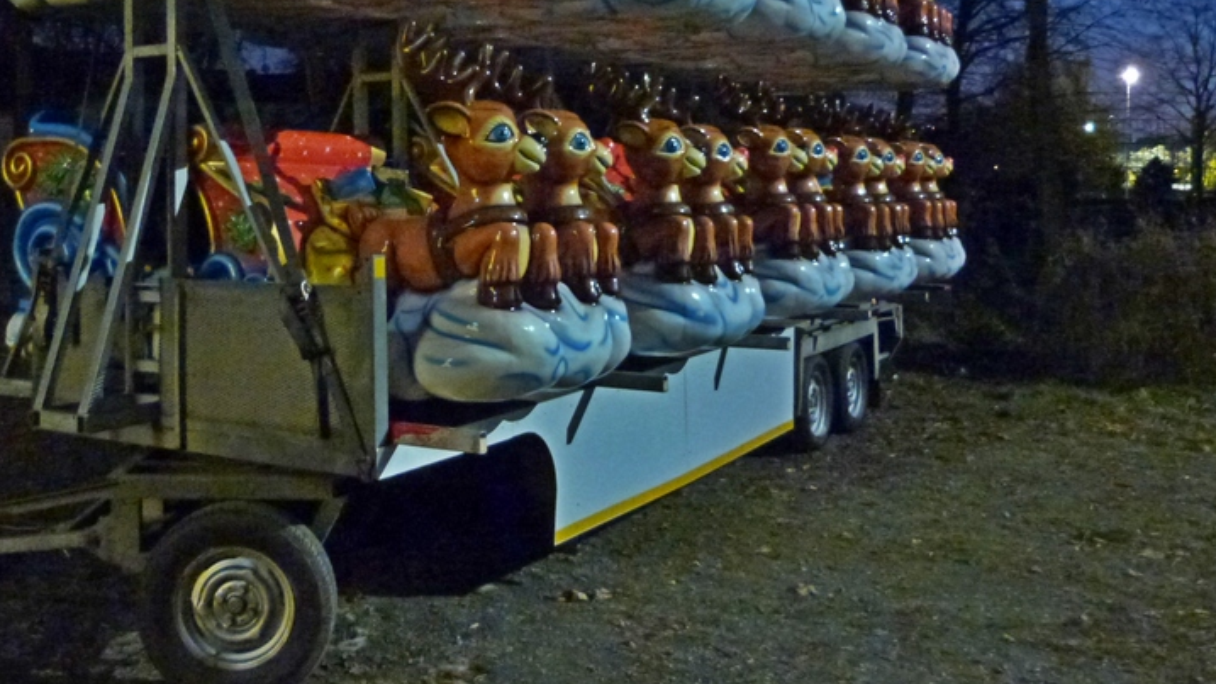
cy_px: 149
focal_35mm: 38
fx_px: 1225
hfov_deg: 51.8
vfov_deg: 30.5
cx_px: 404
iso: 800
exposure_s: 1/4
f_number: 2.8
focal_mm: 4.5
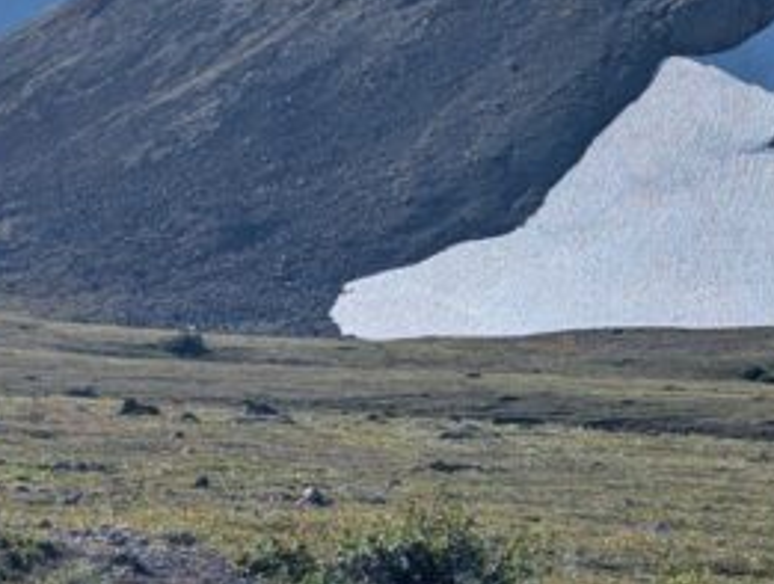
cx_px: 907
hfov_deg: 13.3
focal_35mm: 144
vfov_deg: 10.3
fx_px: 3227
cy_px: 68
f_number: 1.68
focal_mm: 6.9
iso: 22
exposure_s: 1/1859
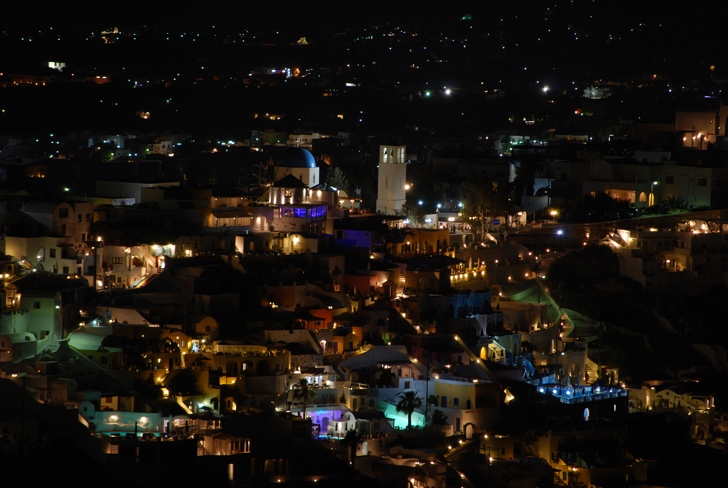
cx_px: 364
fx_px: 6074
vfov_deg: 4.6
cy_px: 244
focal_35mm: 300
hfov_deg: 6.9
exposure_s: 2
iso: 200
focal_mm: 200
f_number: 5.6
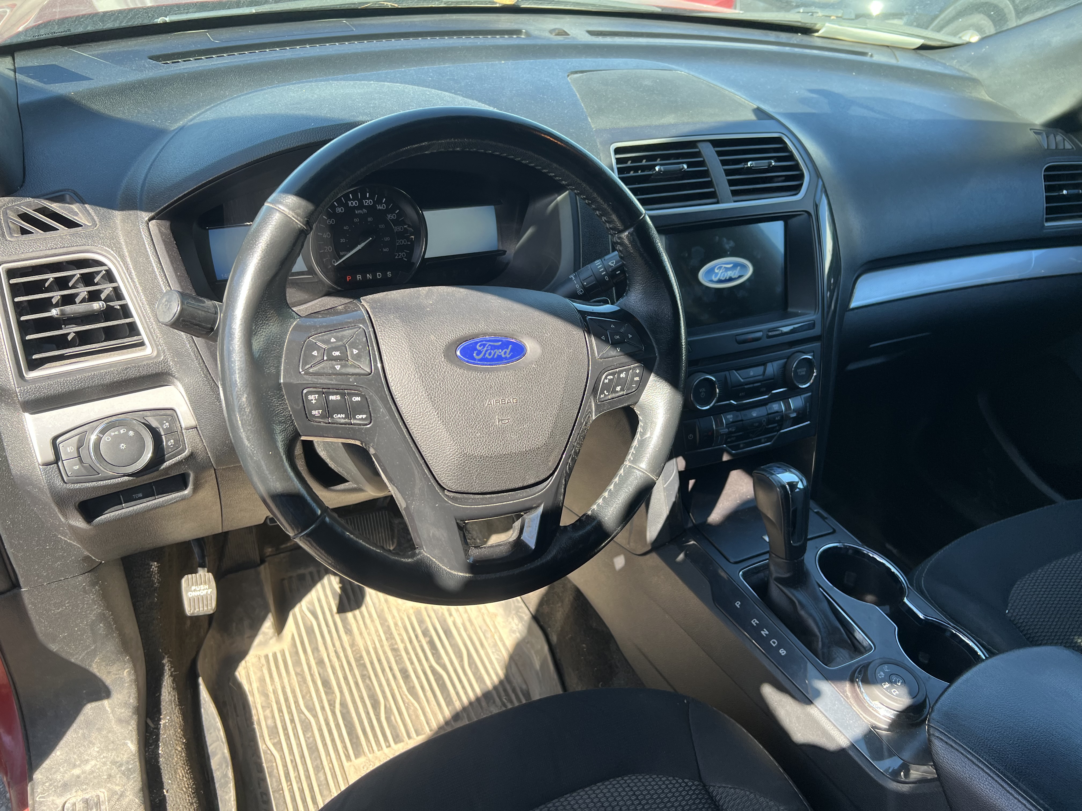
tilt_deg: -34.7
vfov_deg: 53.1
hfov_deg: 67.3
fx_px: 813
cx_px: 541
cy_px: 406
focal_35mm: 26
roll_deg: -7.2
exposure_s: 1/325
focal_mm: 5.7
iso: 50
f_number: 1.5
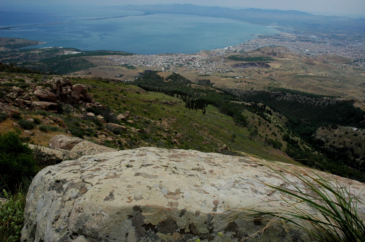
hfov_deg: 67.4
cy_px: 121
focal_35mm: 27
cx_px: 182
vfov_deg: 47.8
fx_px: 274
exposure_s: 1/800
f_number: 13
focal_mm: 18
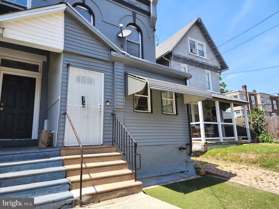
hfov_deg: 73.9
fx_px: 185
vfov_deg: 58.9
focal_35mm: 23
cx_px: 140
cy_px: 104
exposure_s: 1/521
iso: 12
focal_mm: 6.4
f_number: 1.8
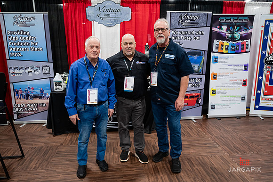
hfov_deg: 71.0
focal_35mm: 25
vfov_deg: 50.8
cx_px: 138
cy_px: 90
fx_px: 191
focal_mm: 24
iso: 3200
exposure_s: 1/200
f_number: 3.2
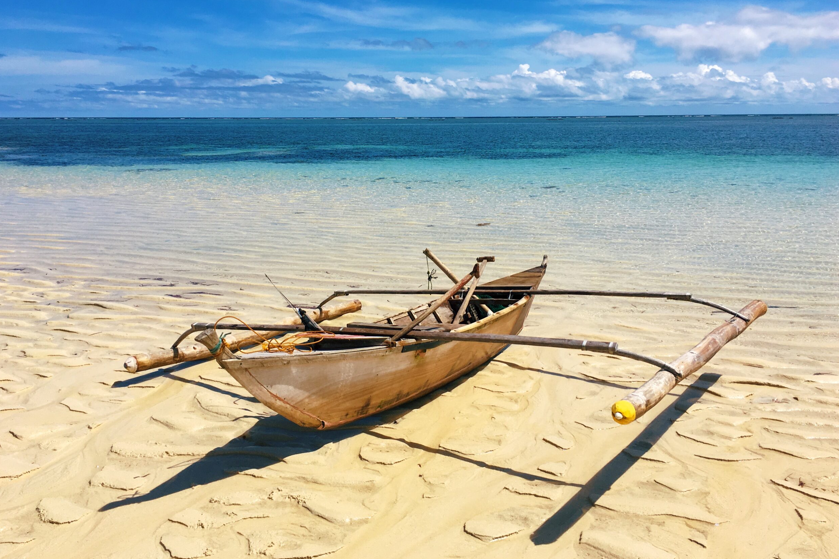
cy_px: 261
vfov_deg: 42.3
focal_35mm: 31
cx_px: 427
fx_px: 722
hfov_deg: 60.3
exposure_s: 1/3300
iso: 25
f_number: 2.2
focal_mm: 4.15
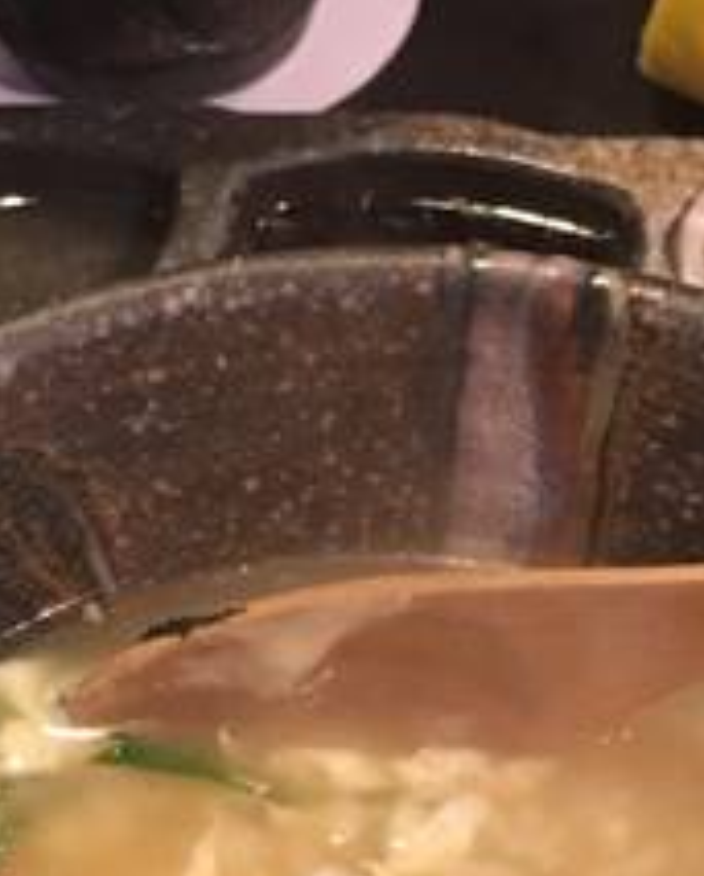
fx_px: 2209
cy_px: 847
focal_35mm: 85
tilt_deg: -52.0
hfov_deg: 18.1
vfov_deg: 21.8
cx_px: 379
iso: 100
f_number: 2.2
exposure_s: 1/10
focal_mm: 4.15
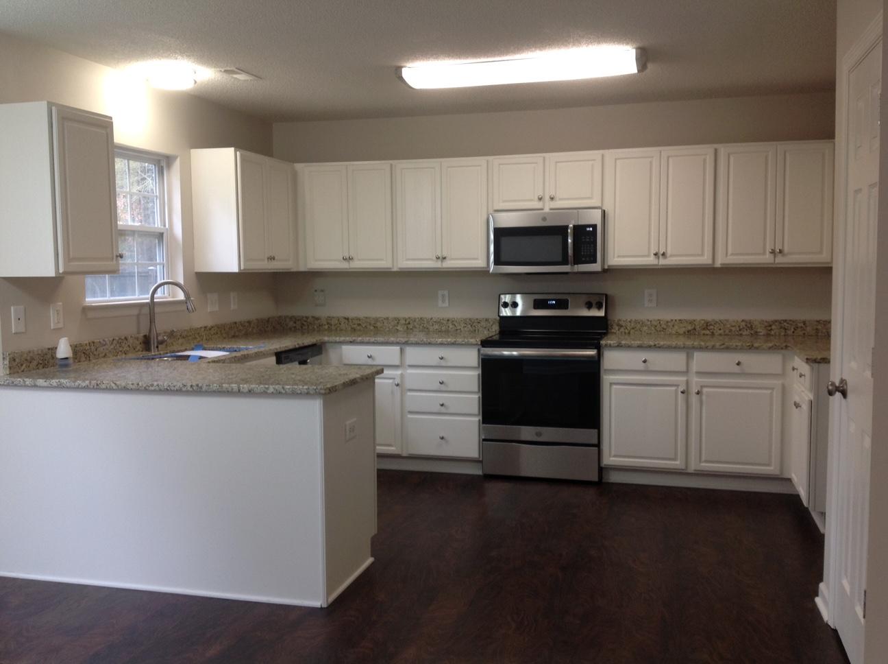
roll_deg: +0.8
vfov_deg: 40.6
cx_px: 444
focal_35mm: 35
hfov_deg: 52.7
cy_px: 332
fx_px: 897
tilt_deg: -4.8
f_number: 2.4
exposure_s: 1/20
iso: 50
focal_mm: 4.28
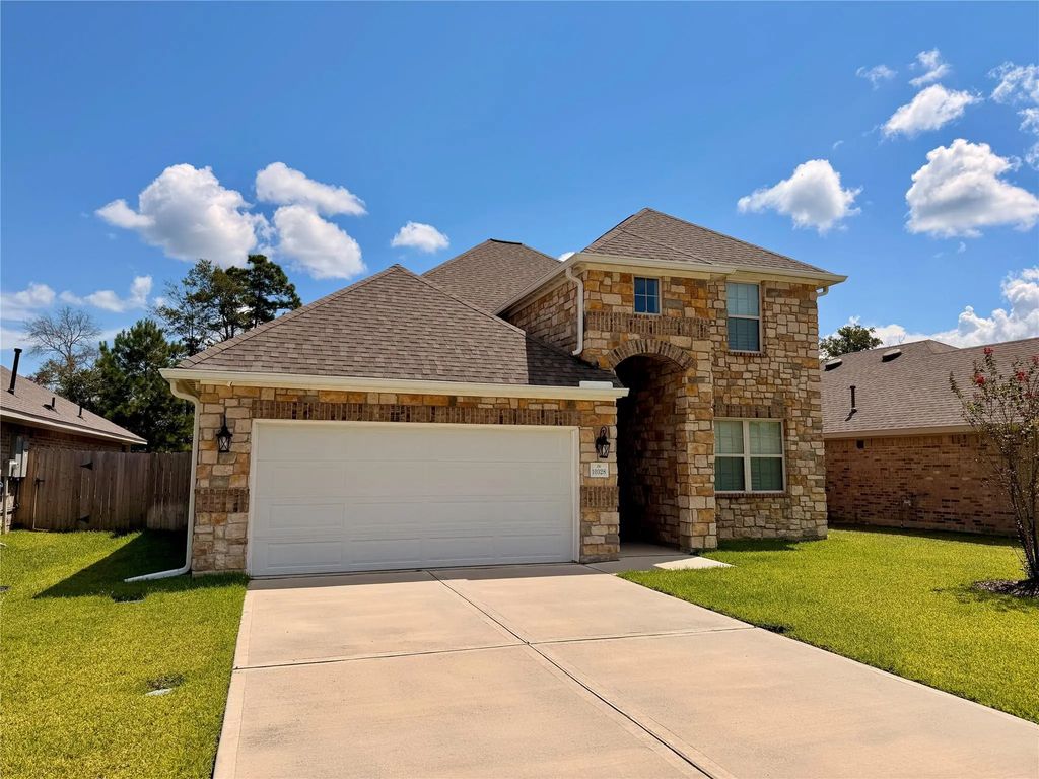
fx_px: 720
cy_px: 390
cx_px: 520
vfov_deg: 56.8
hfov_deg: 71.6
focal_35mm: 24
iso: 80
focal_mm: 6.76
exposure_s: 1/9091
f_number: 1.78
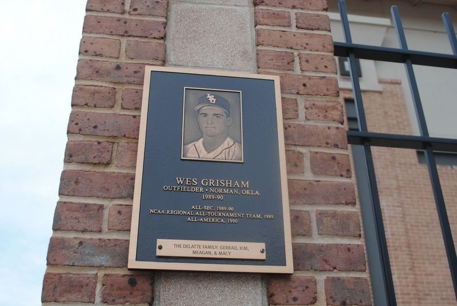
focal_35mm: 39
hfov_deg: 49.5
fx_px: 496
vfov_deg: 34.3
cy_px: 153
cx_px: 228
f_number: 6.3
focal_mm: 26
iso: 100
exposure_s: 1/160
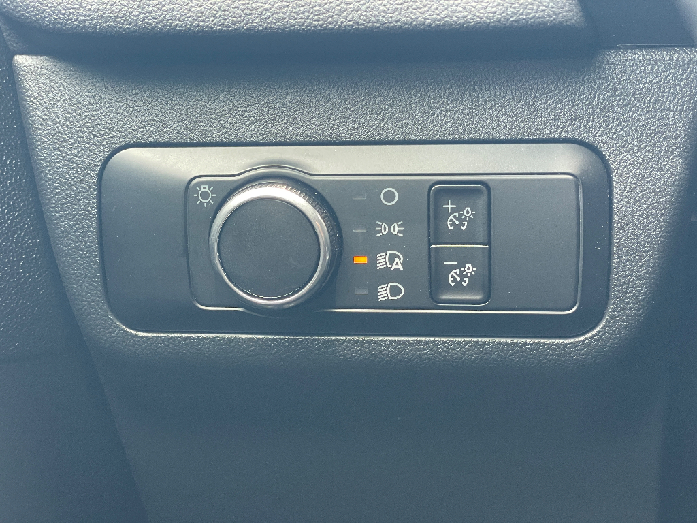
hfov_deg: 36.8
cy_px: 262
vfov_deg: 28.0
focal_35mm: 52
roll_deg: -0.1
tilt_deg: -7.3
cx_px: 348
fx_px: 1047
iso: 160
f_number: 2
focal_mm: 6
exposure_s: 1/99
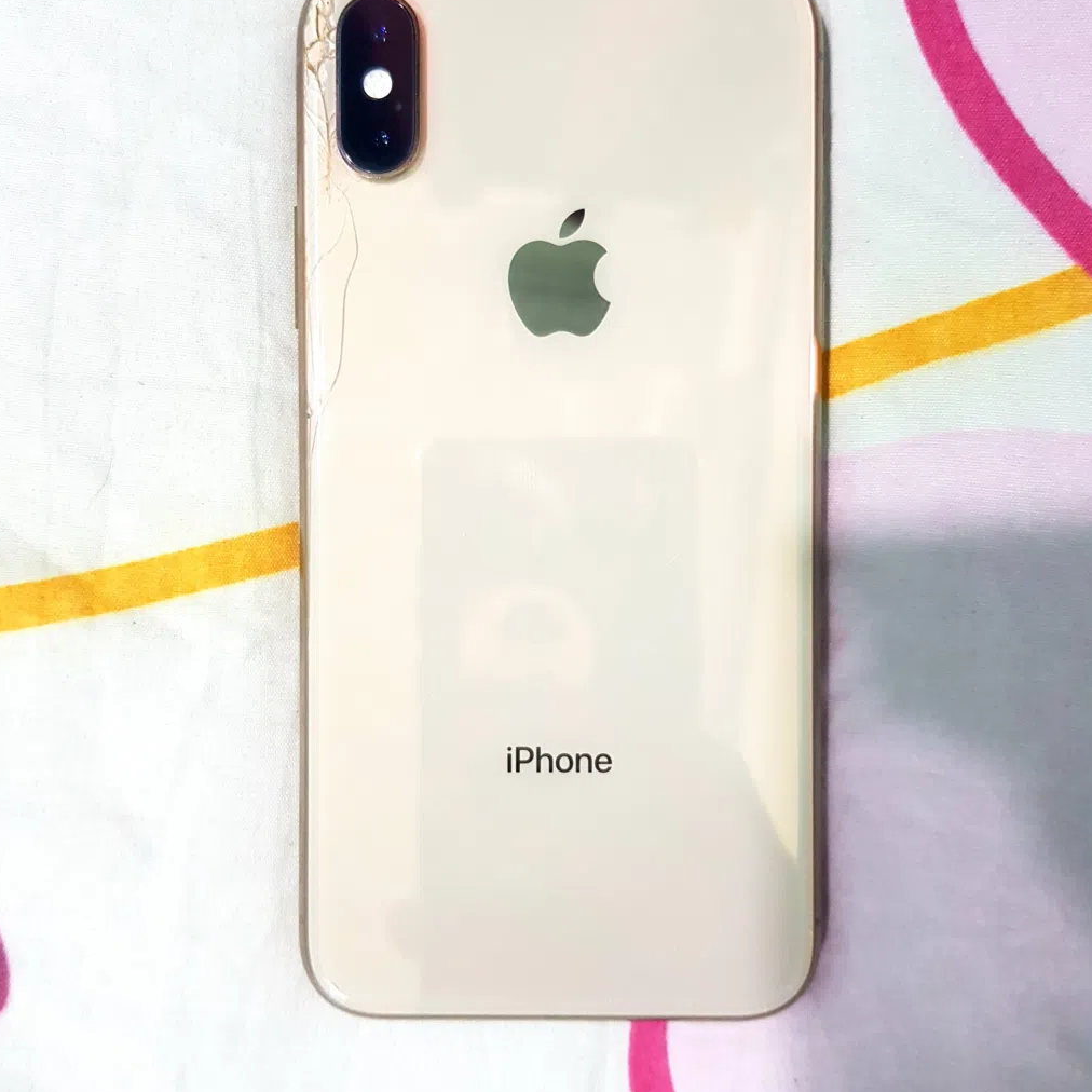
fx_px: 1106
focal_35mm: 31
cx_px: 545
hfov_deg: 52.5
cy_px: 530
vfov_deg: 52.5
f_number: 1.7
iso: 200
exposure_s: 1/50
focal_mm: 4.3
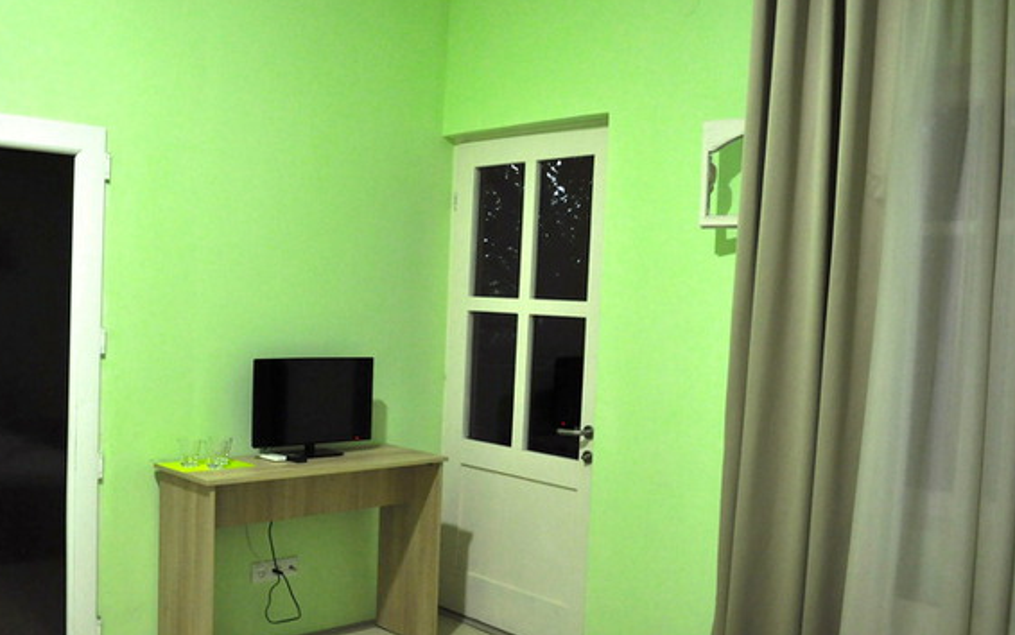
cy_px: 350
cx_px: 418
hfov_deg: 55.0
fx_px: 968
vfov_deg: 36.3
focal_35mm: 35
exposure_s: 1/40
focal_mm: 18
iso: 800
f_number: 3.5
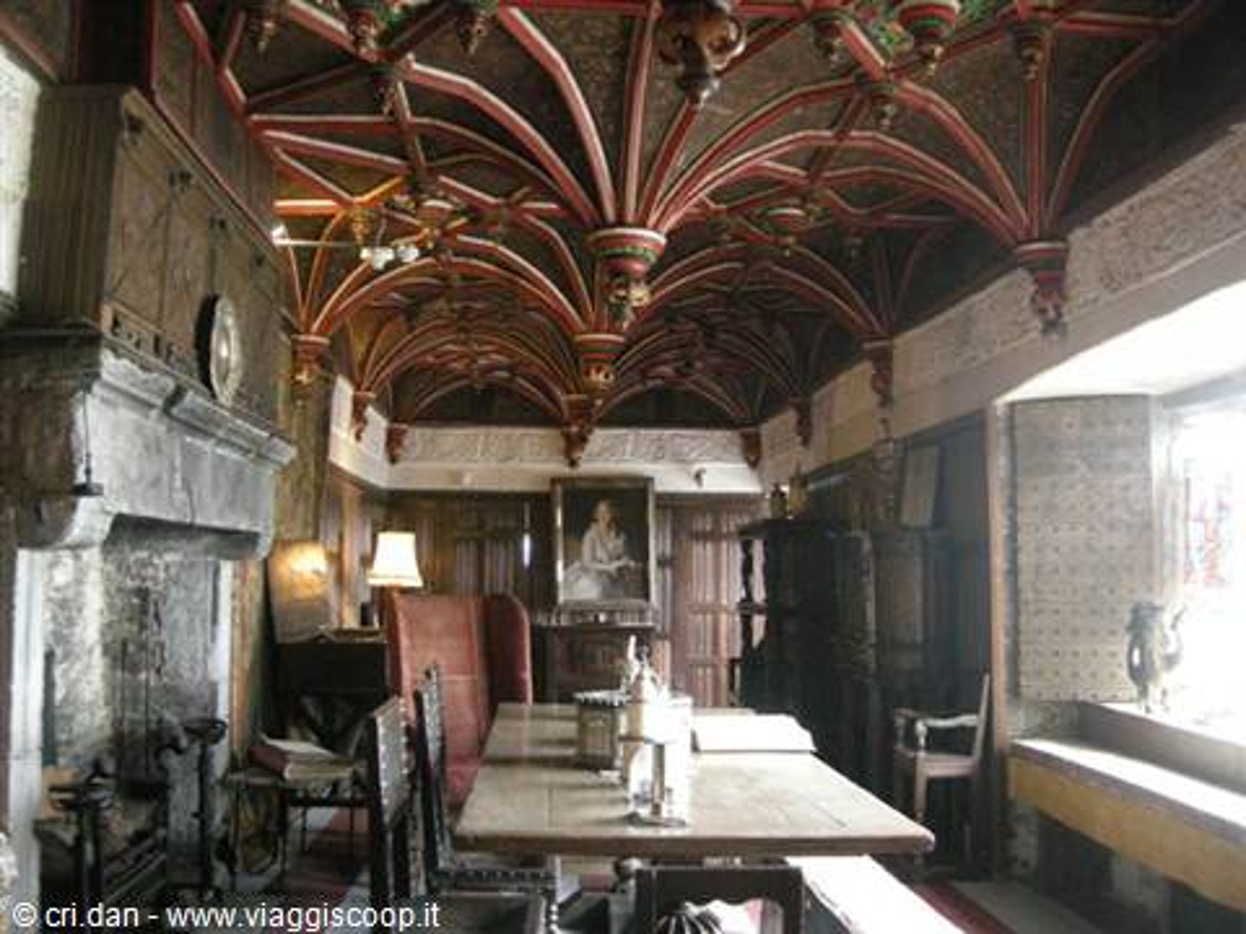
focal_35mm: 36
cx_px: 623
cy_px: 467
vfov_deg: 39.7
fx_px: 1296
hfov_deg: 51.4
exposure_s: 1/8
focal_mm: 7.5
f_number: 2.7
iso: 430
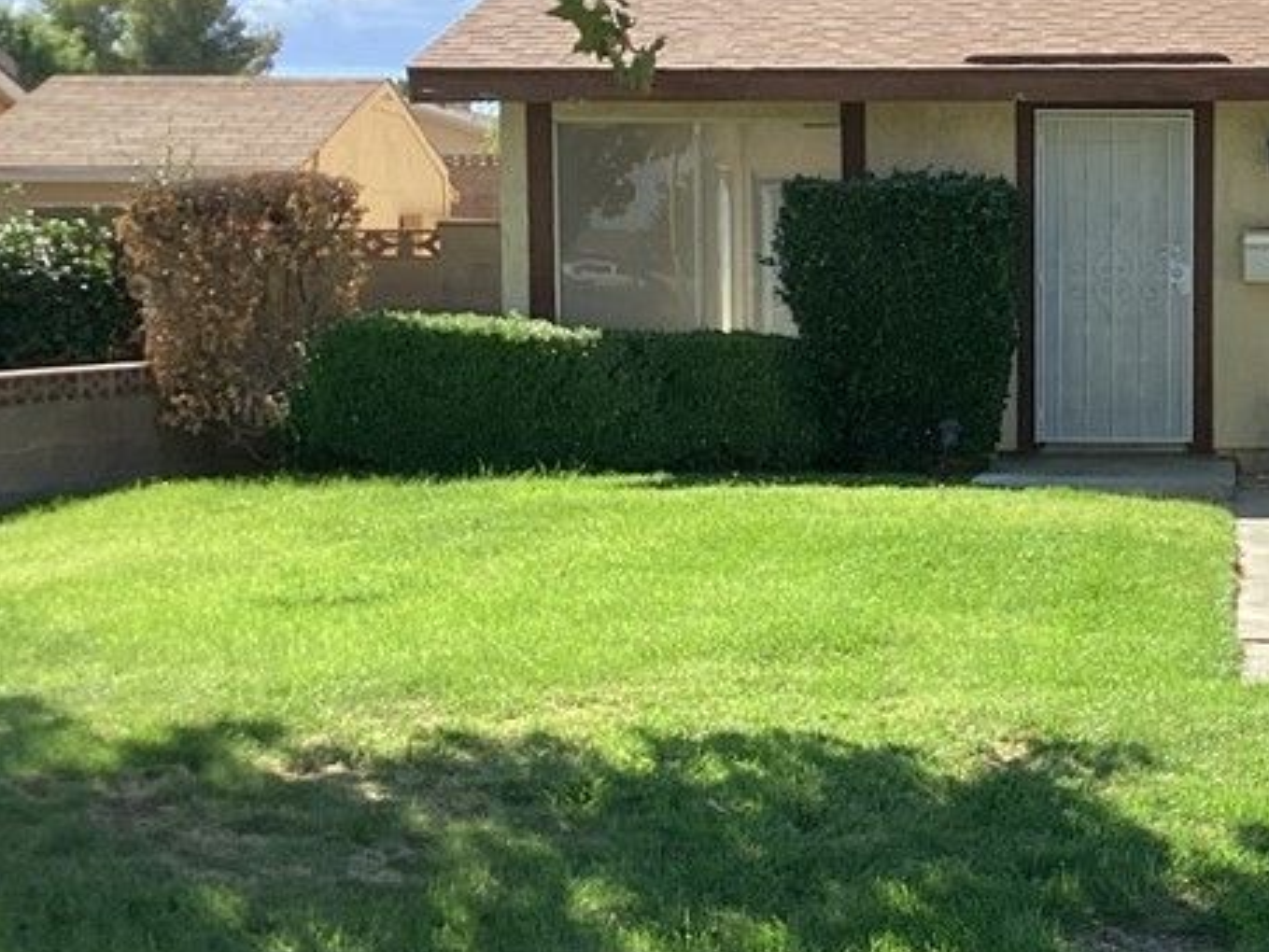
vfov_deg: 21.0
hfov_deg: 26.4
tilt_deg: -6.3
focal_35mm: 70
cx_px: 1252
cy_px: 426
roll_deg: -0.6
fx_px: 2567
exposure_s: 1/448
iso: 25
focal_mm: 3.3
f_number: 2.4
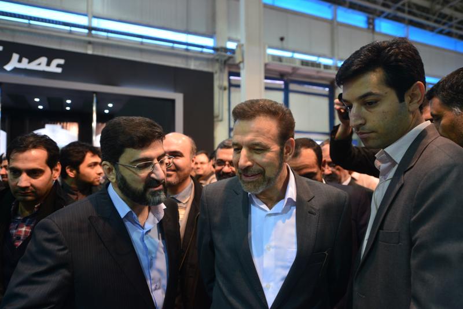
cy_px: 154
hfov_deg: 73.8
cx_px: 232
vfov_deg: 53.1
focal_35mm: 24
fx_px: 309
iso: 900
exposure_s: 1/80
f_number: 2.8
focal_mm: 24
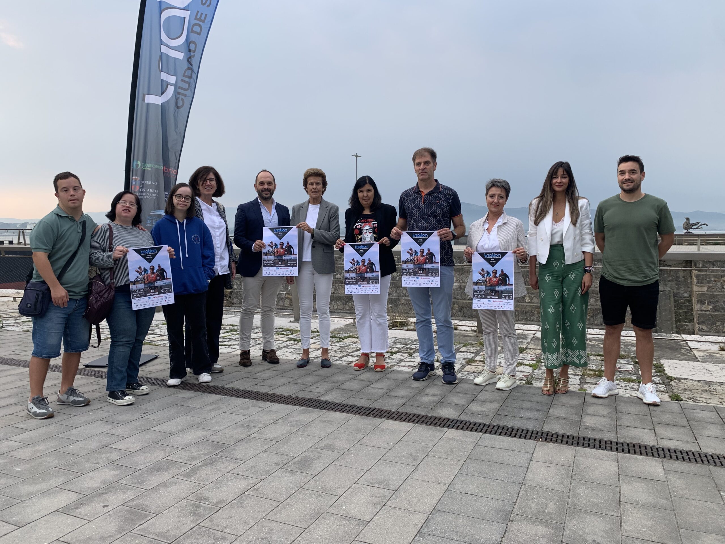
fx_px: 545
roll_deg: +0.3
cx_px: 362
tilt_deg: -4.9
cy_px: 272
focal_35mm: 26
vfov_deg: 53.1
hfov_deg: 67.3
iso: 25
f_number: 1.8
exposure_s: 1/631
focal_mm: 4.25
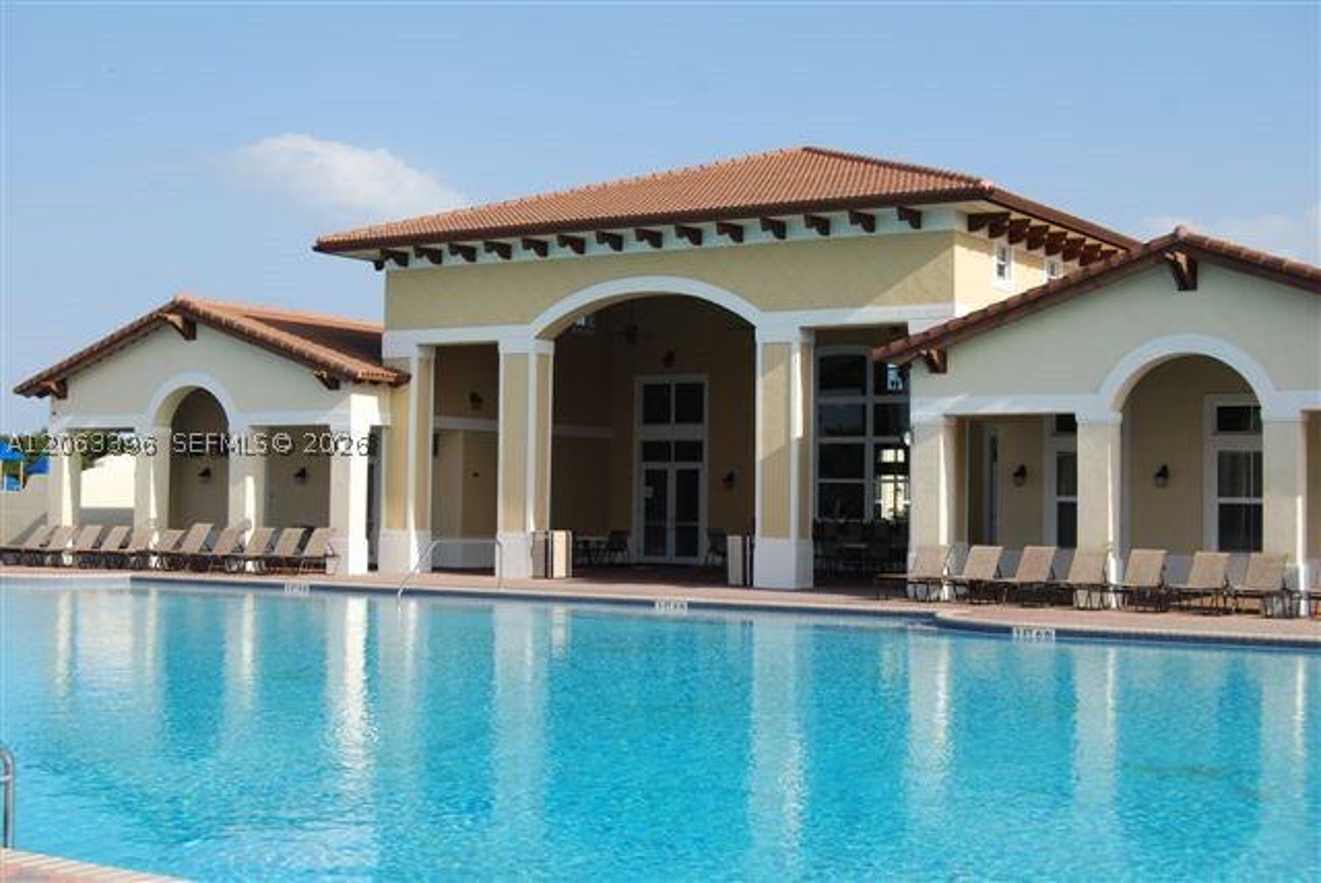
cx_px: 660
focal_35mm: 51
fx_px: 1873
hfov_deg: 38.8
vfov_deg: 26.5
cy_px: 442
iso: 100
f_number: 8
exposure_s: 1/250
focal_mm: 34
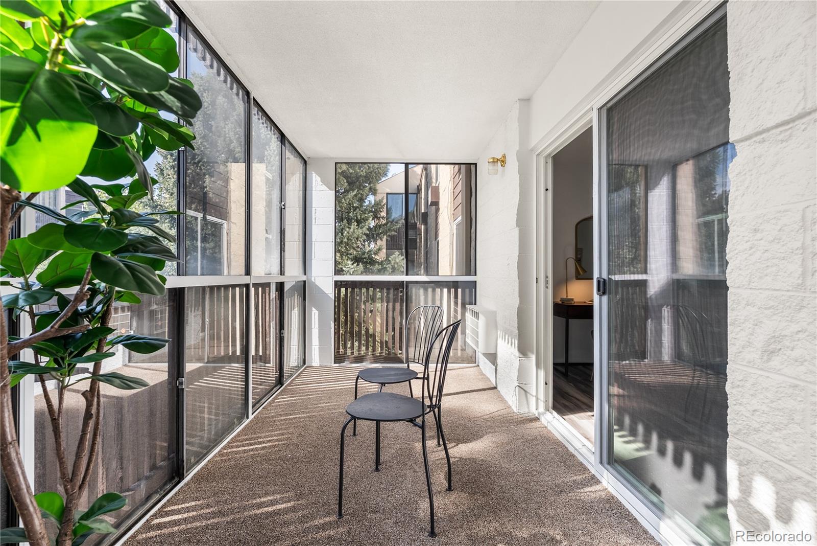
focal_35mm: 16
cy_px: 273
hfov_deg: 96.7
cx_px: 408
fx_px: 363
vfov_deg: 73.8
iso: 200
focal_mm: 16
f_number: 8
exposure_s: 1/25
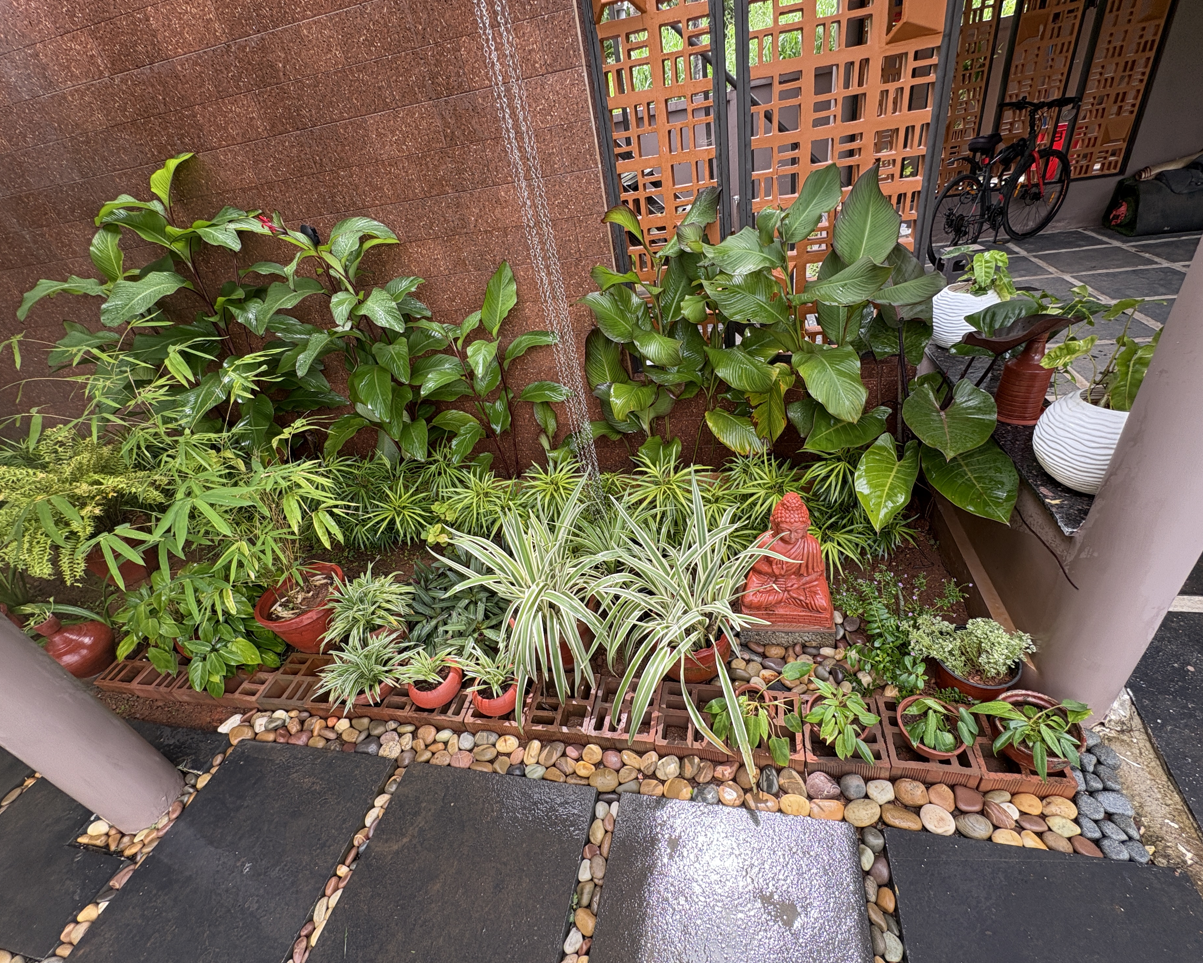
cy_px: 477
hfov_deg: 96.8
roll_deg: +10.6
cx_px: 620
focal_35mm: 15
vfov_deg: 84.0
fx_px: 534
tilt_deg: -32.2
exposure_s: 1/236
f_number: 2.2
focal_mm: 2.22
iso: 40
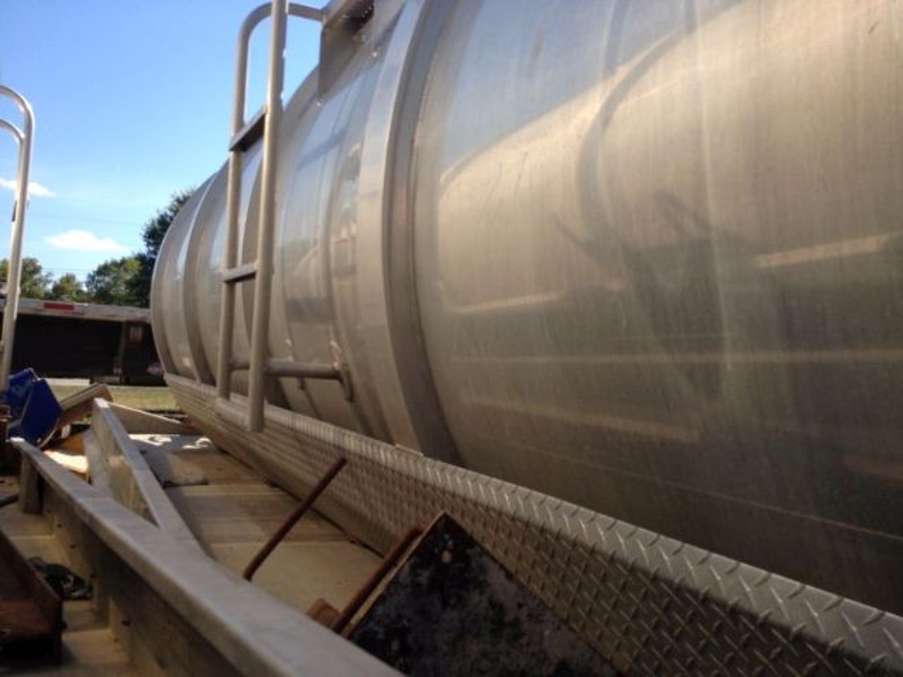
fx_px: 913
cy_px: 338
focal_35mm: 35
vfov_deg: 40.7
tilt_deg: +1.9
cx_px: 452
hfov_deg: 52.6
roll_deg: -3.6
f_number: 2.4
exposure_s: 1/1062
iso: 50
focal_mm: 4.28
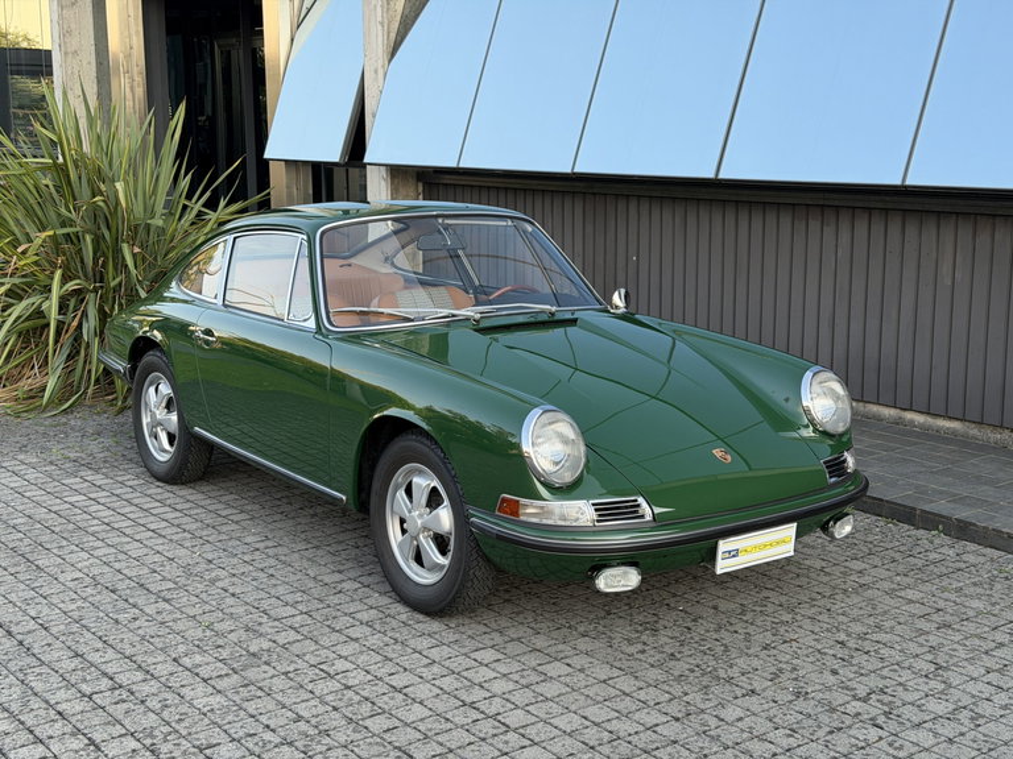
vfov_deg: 30.3
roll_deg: +0.4
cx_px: 506
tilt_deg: -9.2
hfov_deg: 39.7
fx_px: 1405
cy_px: 380
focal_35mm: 48
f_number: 1.78
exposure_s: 1/432
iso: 64
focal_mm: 6.76
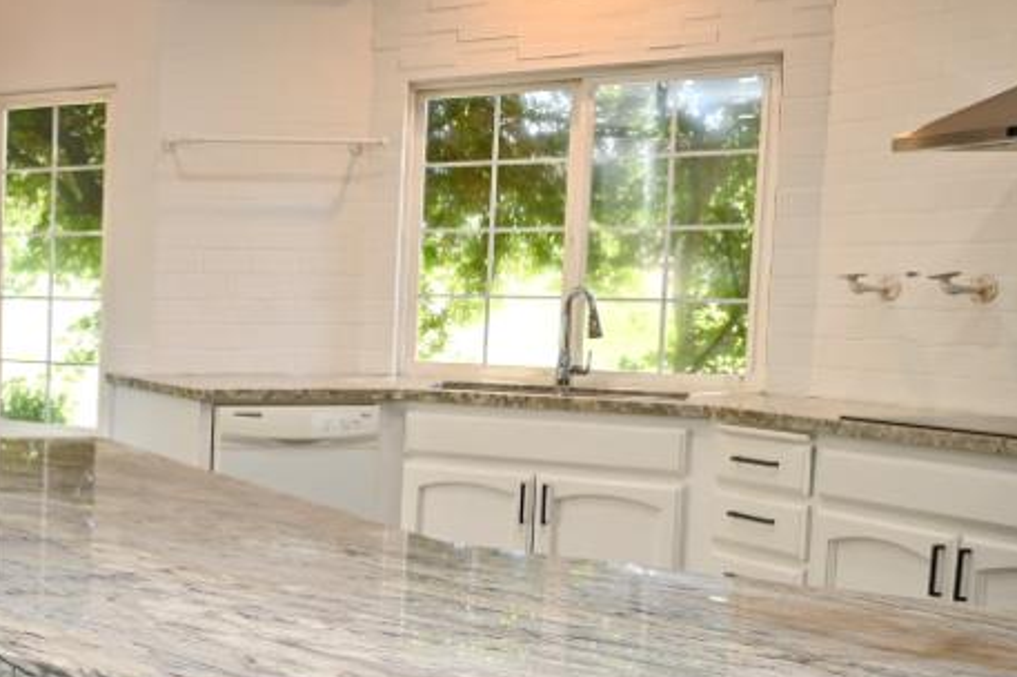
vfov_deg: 29.2
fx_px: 1299
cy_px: 352
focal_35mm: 46
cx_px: -334
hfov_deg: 31.7
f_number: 4
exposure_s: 1/60
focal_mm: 14
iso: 220
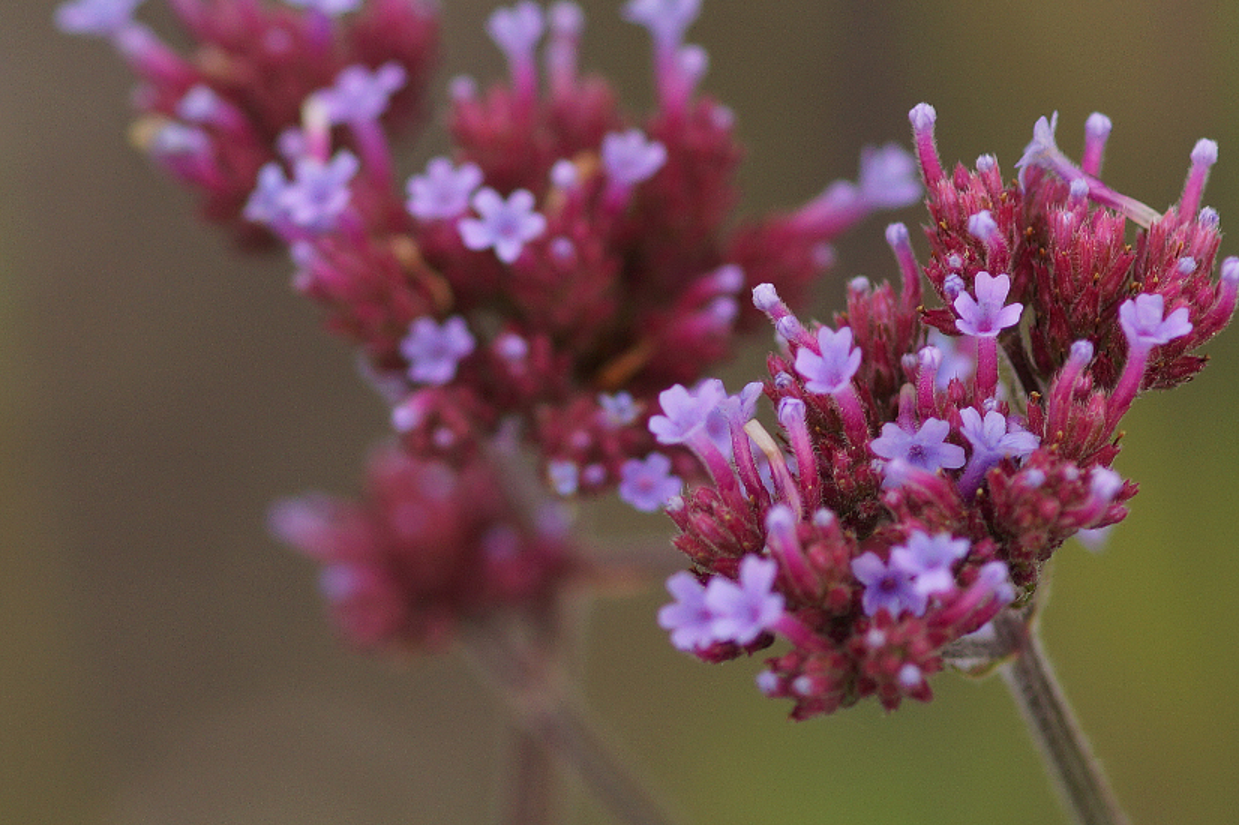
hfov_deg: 9.4
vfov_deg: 6.3
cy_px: 322
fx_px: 7499
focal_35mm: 218
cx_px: 717
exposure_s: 1/160
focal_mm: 100
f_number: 3.2
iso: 160
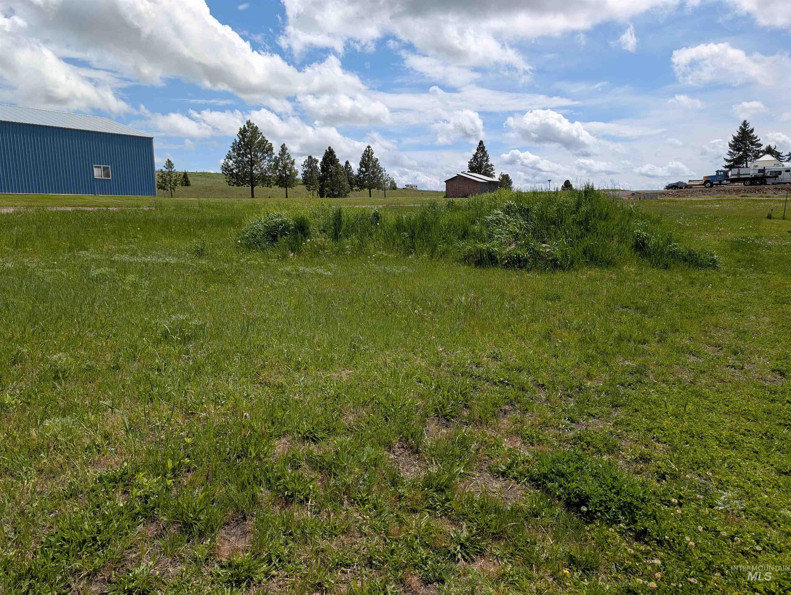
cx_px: 396
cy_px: 298
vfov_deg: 56.9
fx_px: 549
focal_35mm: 24
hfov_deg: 71.5
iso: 20
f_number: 1.68
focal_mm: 6.9
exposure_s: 1/1745
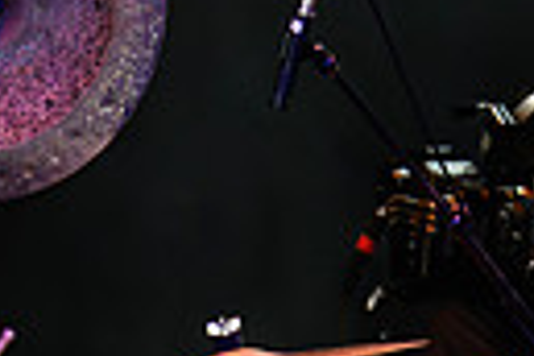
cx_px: 149
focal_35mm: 1354
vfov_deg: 1.0
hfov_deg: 1.5
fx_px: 20083
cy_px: 747
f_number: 5.6
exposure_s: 1/320
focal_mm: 200
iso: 2500
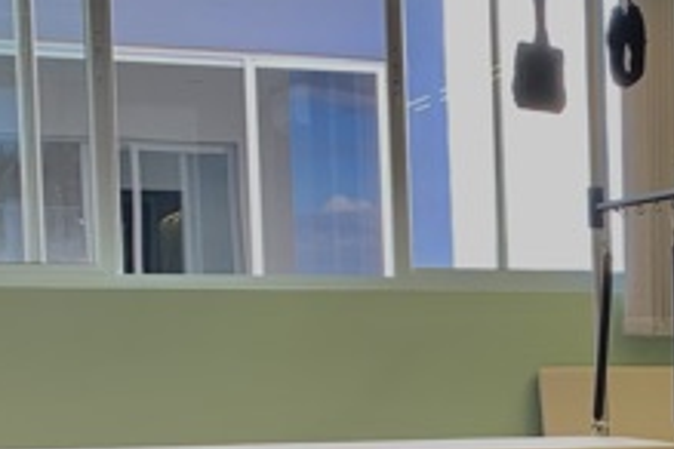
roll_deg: -0.2
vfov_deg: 12.1
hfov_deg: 16.9
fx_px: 2078
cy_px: 518
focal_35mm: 111
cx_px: 973
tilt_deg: -6.2
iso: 50
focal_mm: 4.25
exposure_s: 1/120
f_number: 1.8
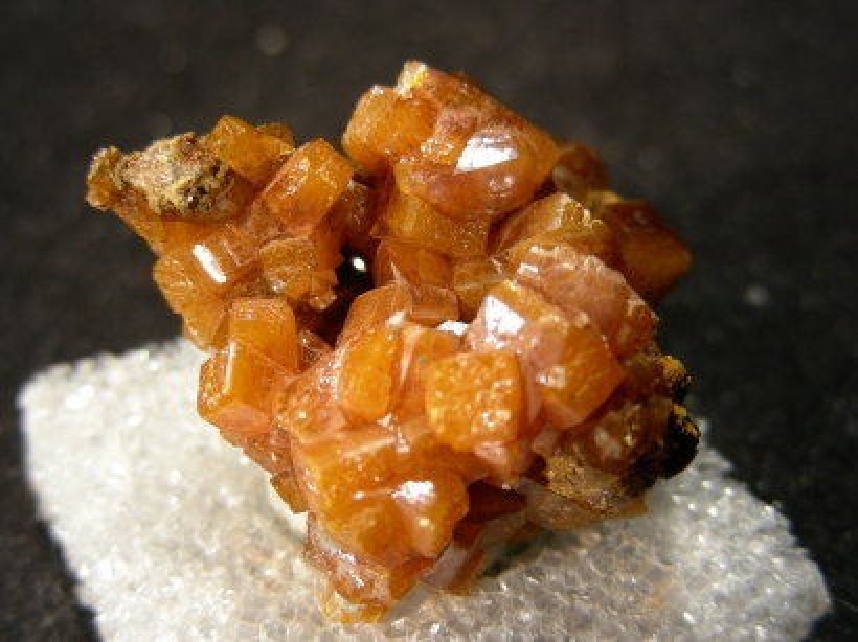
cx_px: 429
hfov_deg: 33.3
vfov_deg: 25.2
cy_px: 321
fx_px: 1437
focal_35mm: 58
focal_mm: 9.7
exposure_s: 1/26.5
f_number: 3.5
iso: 50
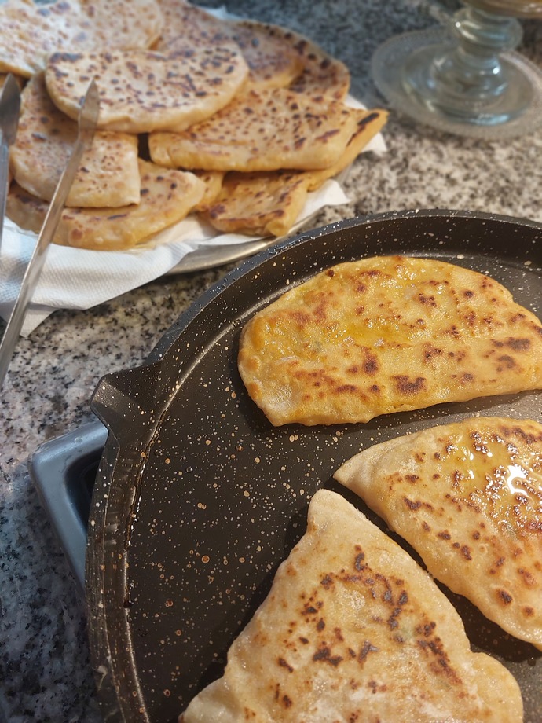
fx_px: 626
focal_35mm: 30
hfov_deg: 46.8
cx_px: 271
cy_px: 362
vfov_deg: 60.0
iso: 125
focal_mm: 4.6
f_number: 1.8
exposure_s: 1/25
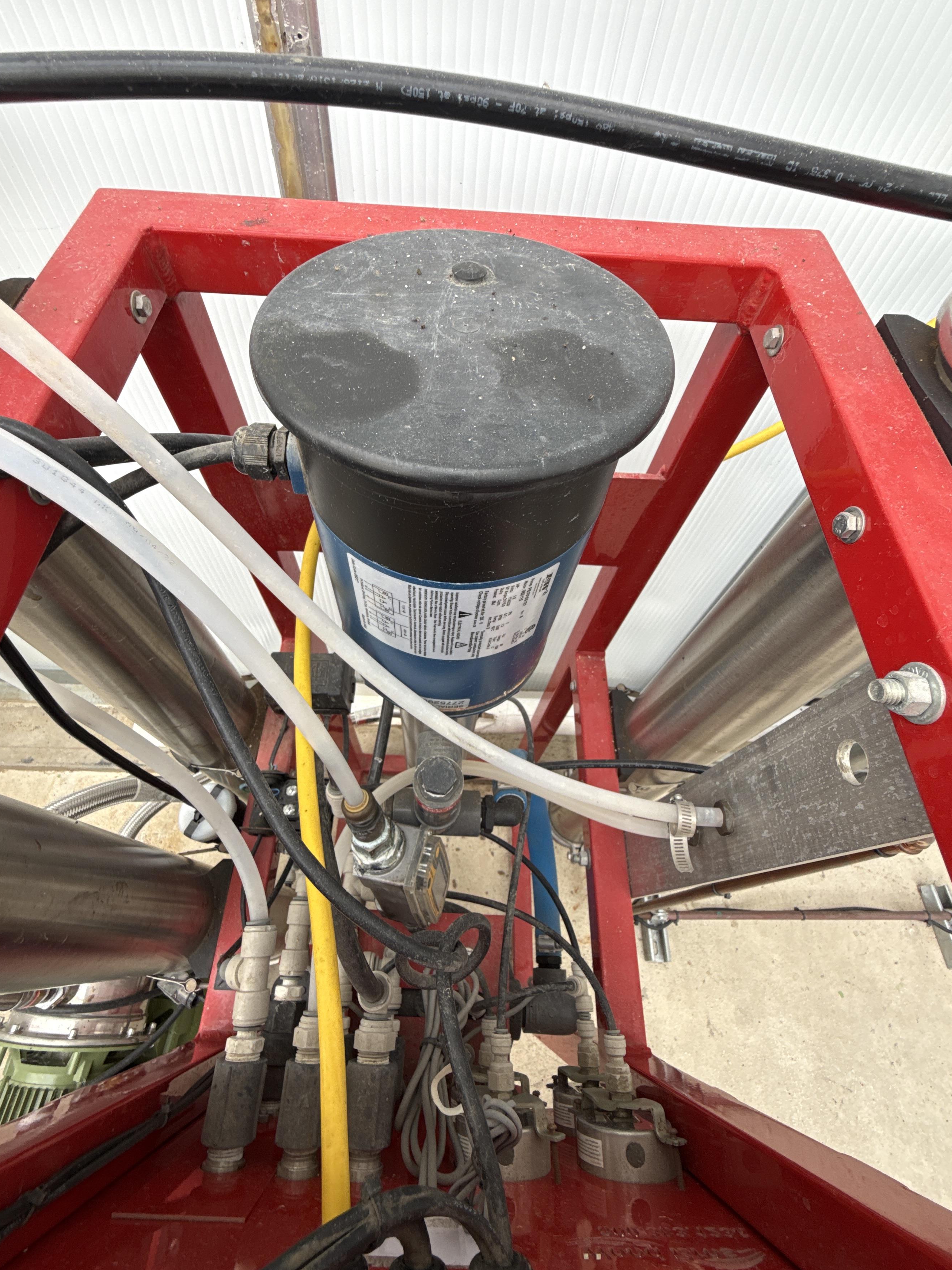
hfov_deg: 78.1
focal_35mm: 16
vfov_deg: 94.4
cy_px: 592
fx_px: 587
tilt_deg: -56.5
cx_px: 459
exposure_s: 1/161
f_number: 2.2
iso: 50
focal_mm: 2.22
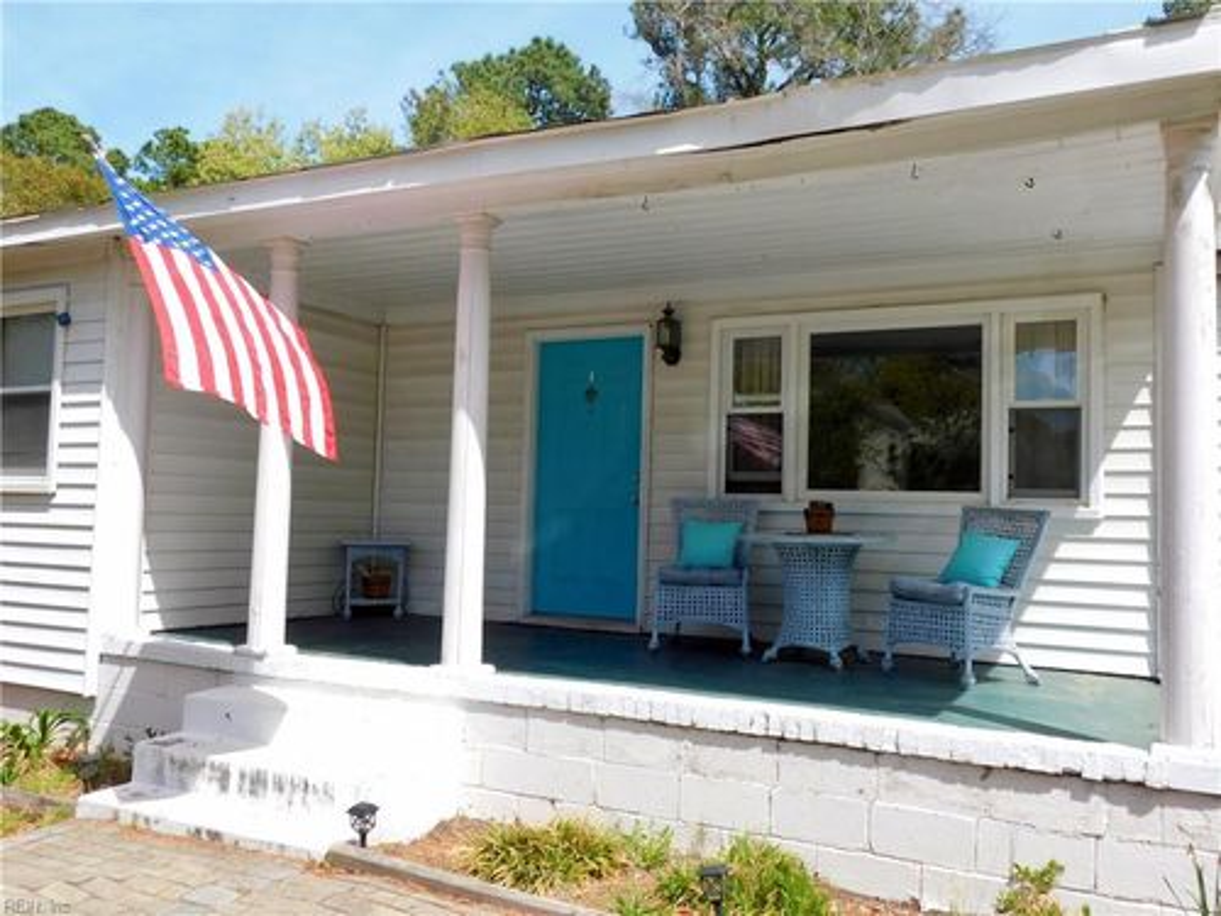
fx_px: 1058
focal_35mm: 30
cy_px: 458
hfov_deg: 60.0
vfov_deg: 46.8
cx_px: 610
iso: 125
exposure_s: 1/800
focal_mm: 5.3
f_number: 3.2
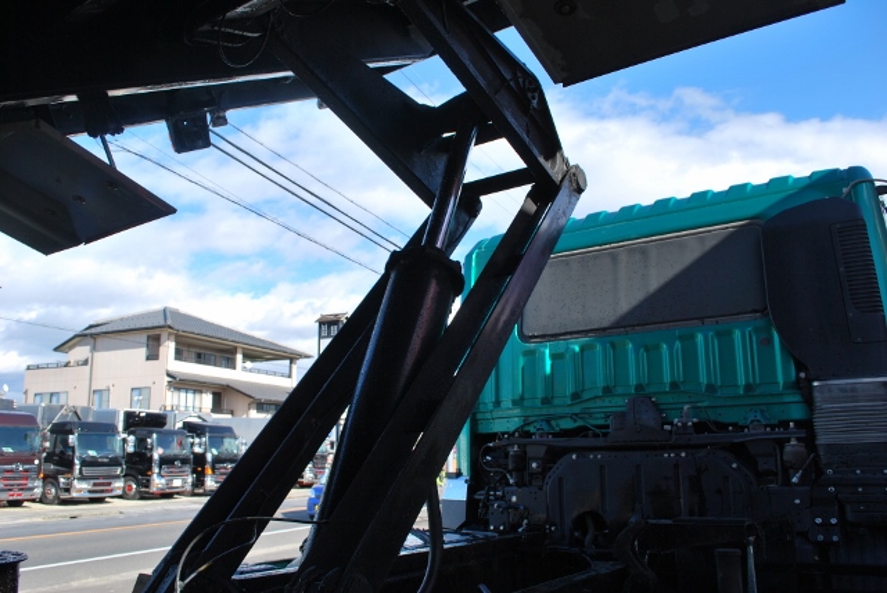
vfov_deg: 43.7
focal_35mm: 30
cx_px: 444
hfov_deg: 61.9
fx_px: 740
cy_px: 296
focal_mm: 20
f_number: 7.1
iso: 100
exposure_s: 1/200
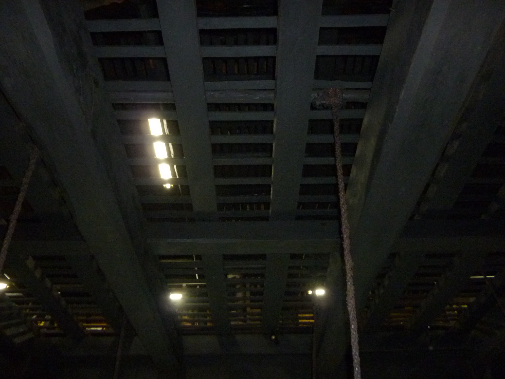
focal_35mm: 25
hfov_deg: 69.4
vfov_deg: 54.9
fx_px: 365
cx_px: 252
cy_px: 190
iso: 400
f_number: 3.3
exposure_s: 1/8
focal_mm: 4.1
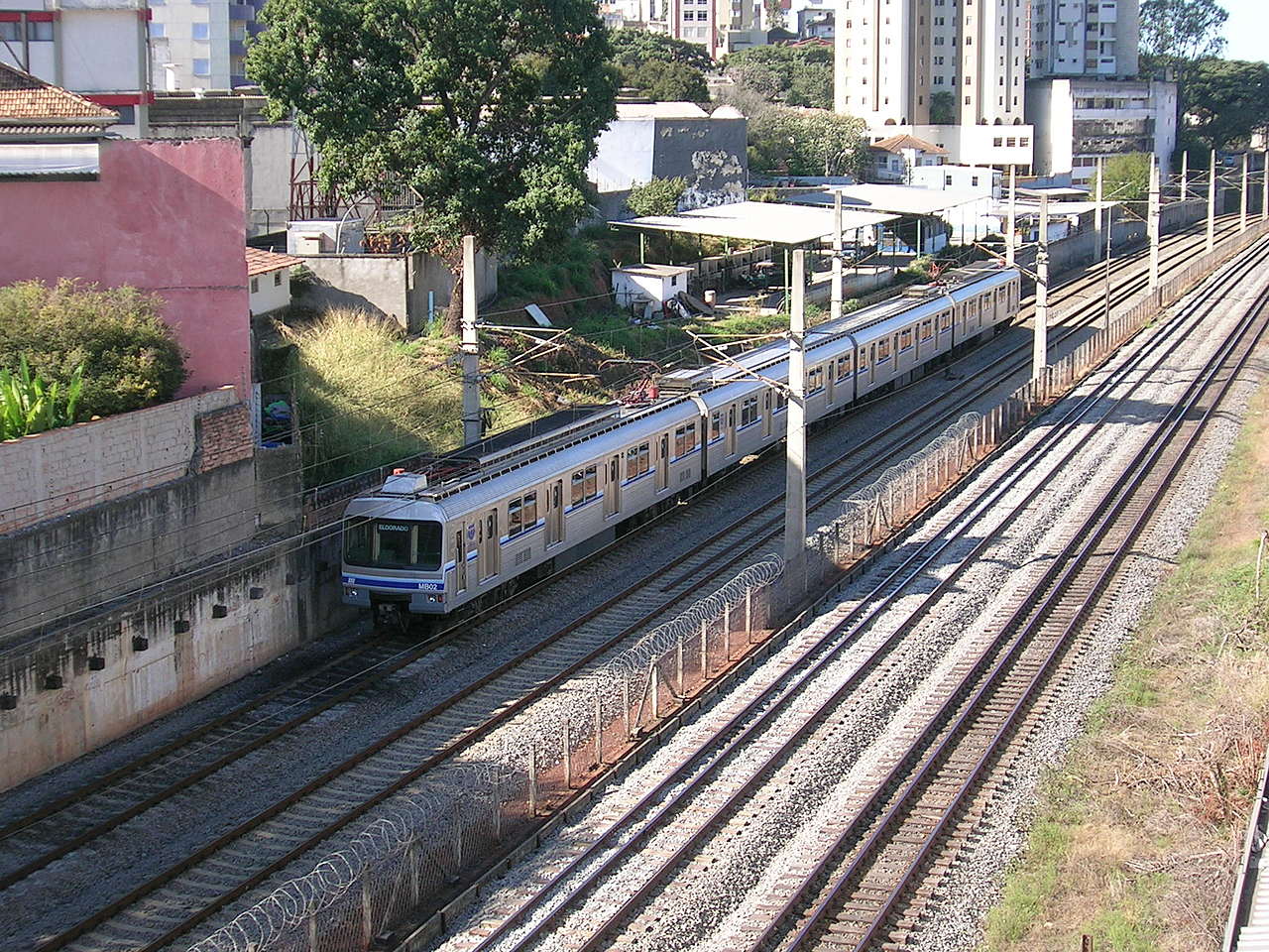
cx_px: 634
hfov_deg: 31.7
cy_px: 476
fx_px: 2236
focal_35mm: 61
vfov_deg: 24.0
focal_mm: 9.3
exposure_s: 1/224
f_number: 3.5
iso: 50
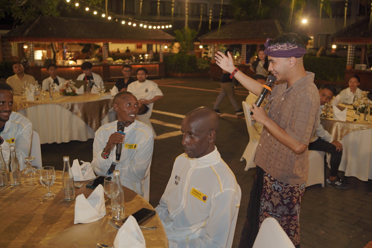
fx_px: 362
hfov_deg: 54.4
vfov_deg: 37.9
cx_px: 186
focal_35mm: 35
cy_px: 124
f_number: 3.5
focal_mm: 35
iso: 1000
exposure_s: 1/160
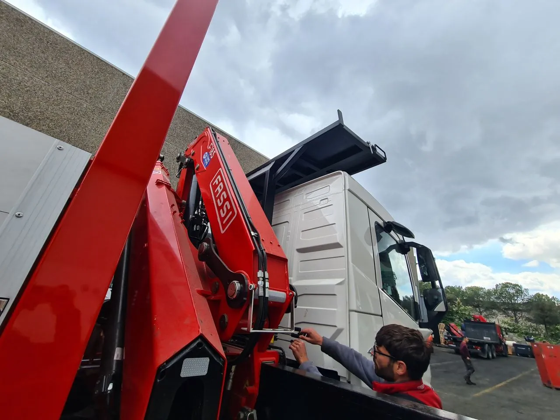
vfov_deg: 89.9
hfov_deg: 106.2
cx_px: 280
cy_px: 210
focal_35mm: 13
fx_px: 210
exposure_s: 1/614
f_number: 2.2
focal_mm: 2.2
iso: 50
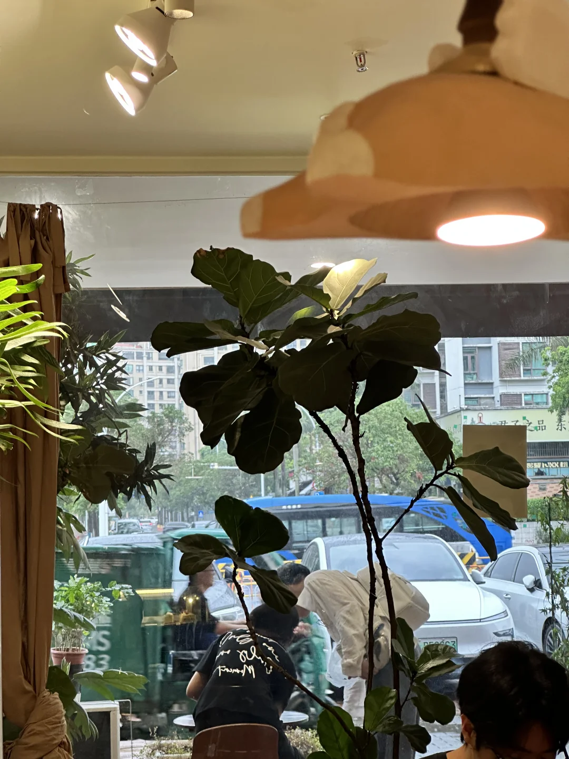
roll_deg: +1.0
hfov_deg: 19.1
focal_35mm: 77
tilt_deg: +6.4
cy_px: 380
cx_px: 284
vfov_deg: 25.3
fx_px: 1688
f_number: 2.8
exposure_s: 1/50
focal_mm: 9
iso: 160
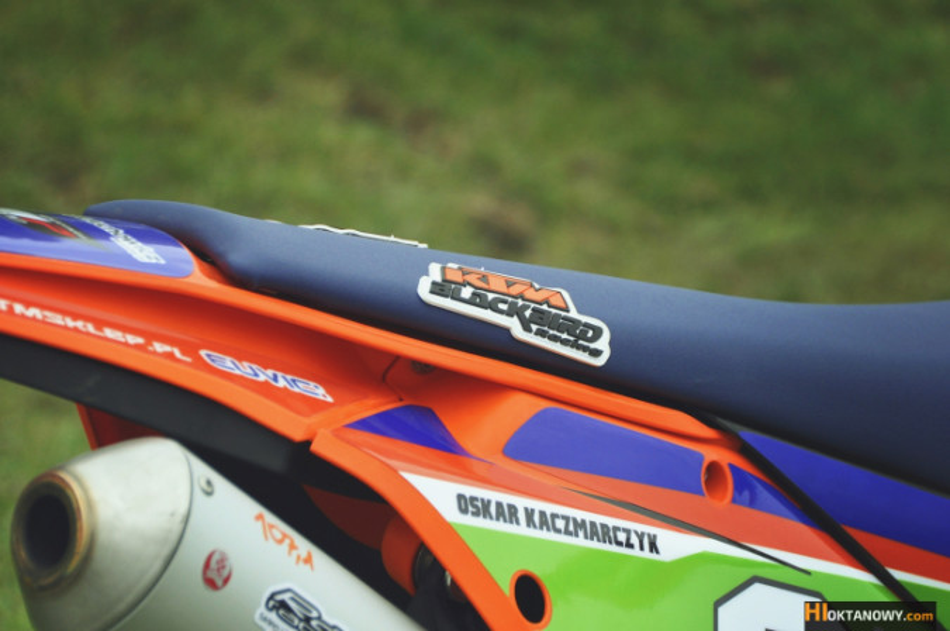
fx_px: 3162
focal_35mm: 120
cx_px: 475
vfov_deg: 11.4
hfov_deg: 17.1
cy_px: 316
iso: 800
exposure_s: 1/500
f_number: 5.3
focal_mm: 80
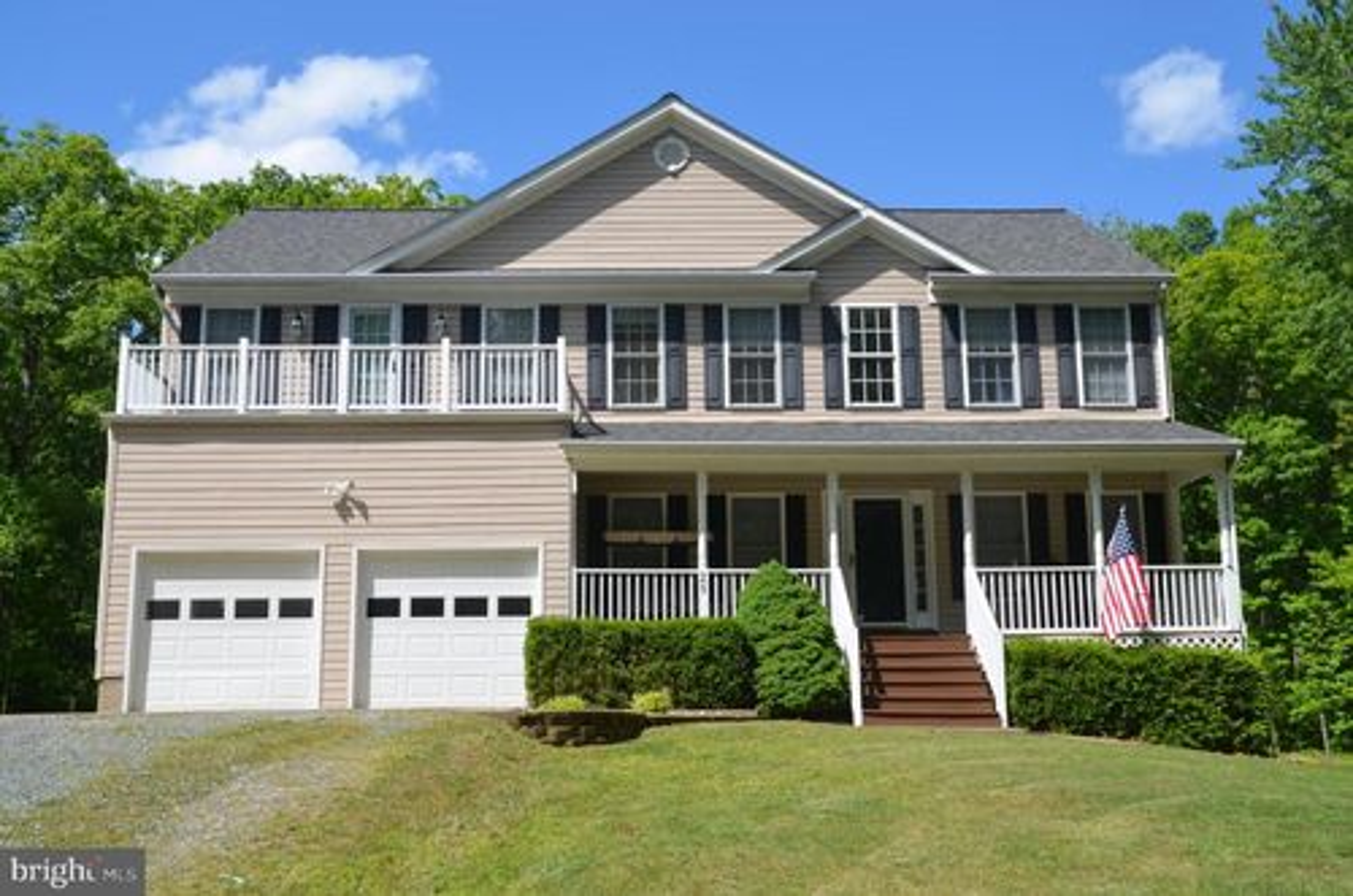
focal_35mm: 38
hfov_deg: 51.4
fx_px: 1406
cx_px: 676
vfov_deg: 35.3
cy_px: 448
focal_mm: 25
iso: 100
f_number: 8
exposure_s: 1/250
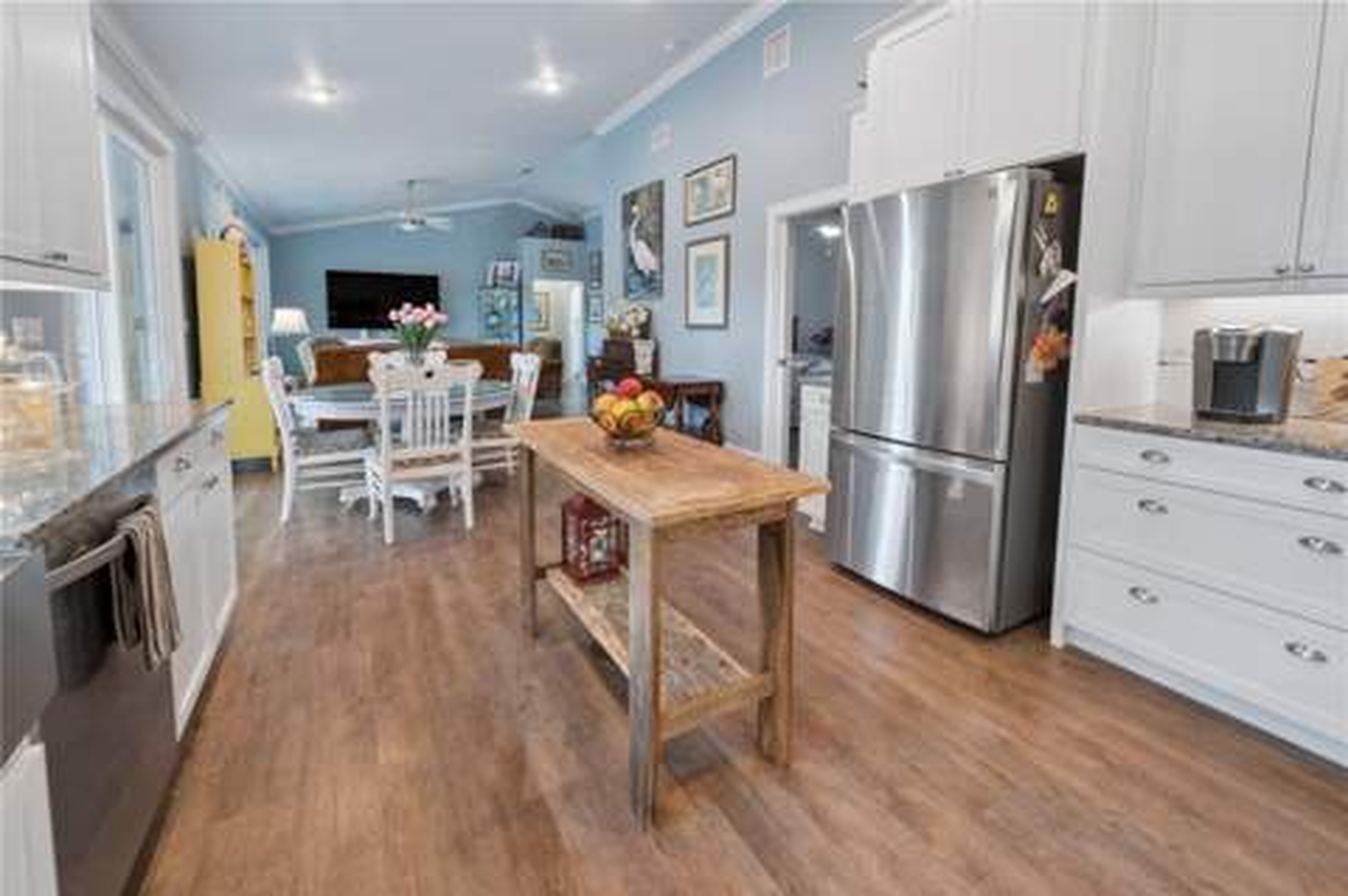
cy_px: 448
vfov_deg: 81.1
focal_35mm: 14
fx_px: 524
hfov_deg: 104.3
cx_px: 674
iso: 400
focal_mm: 14
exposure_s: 1/13
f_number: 8
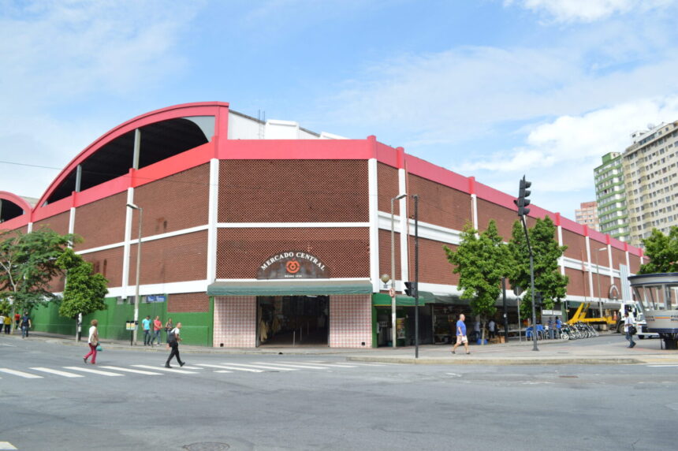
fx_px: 508
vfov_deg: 47.9
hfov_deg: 67.4
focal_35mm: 27
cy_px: 226
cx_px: 339
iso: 100
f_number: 7.1
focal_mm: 18
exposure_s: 1/200
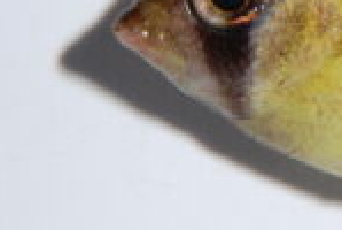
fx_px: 4864
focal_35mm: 511
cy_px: -41
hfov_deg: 4.0
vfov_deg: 2.7
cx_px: 678
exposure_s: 1/100
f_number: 32
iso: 100
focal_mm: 85
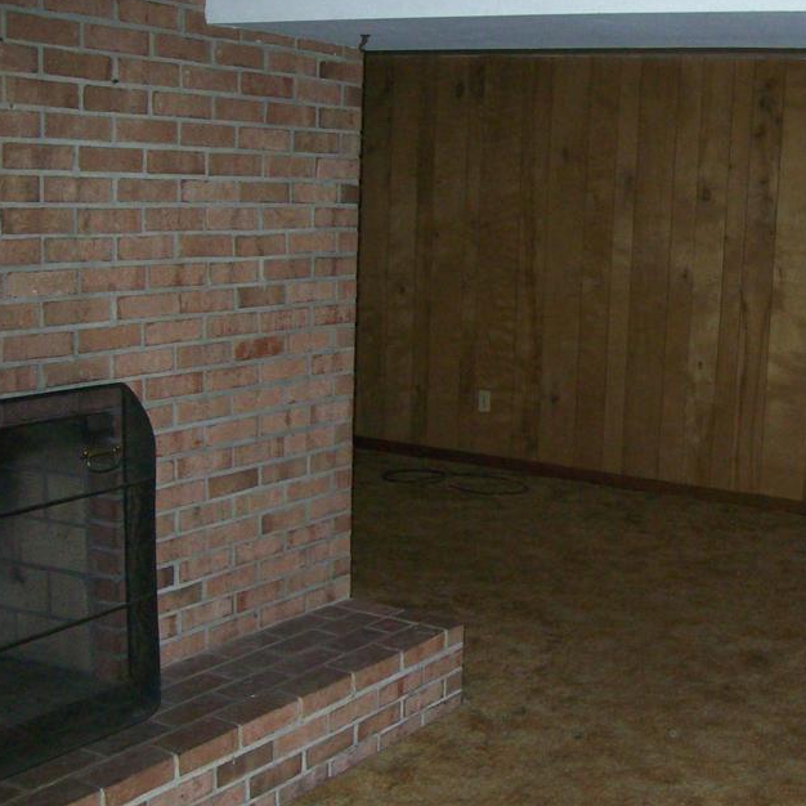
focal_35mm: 52
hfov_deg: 31.9
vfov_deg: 32.8
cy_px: 436
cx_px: 645
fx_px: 1370
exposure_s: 1/64
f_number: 2.7
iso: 200
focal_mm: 6
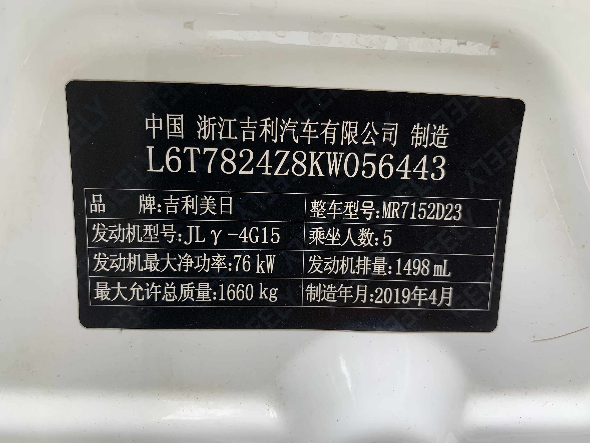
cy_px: 222
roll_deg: -2.5
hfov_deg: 67.3
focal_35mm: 26
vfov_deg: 53.1
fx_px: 443
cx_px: 295
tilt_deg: -19.9
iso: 25
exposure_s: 1/122
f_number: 1.8
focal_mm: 4.25
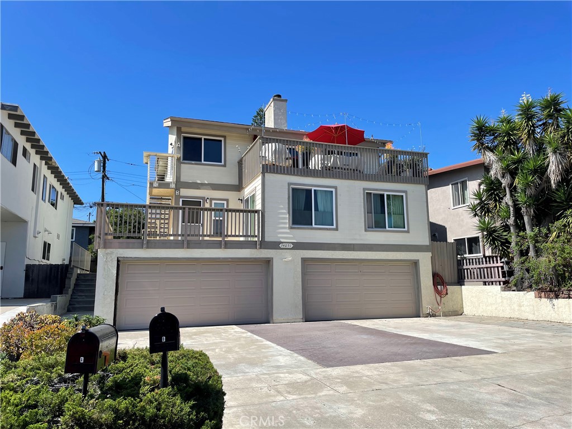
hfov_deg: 67.3
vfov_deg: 53.1
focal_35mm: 26
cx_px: 286
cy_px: 214
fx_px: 430
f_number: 1.6
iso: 32
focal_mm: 4.2
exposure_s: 1/3731
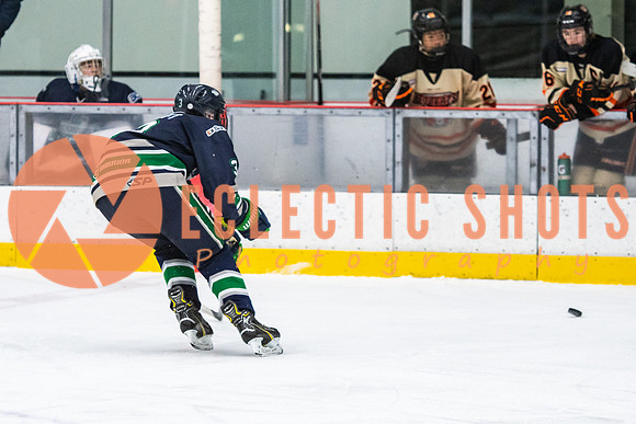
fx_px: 4655
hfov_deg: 7.8
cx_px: 219
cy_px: 116
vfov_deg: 5.2
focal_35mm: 263
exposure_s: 1/640
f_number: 2.8
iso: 1800
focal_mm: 120
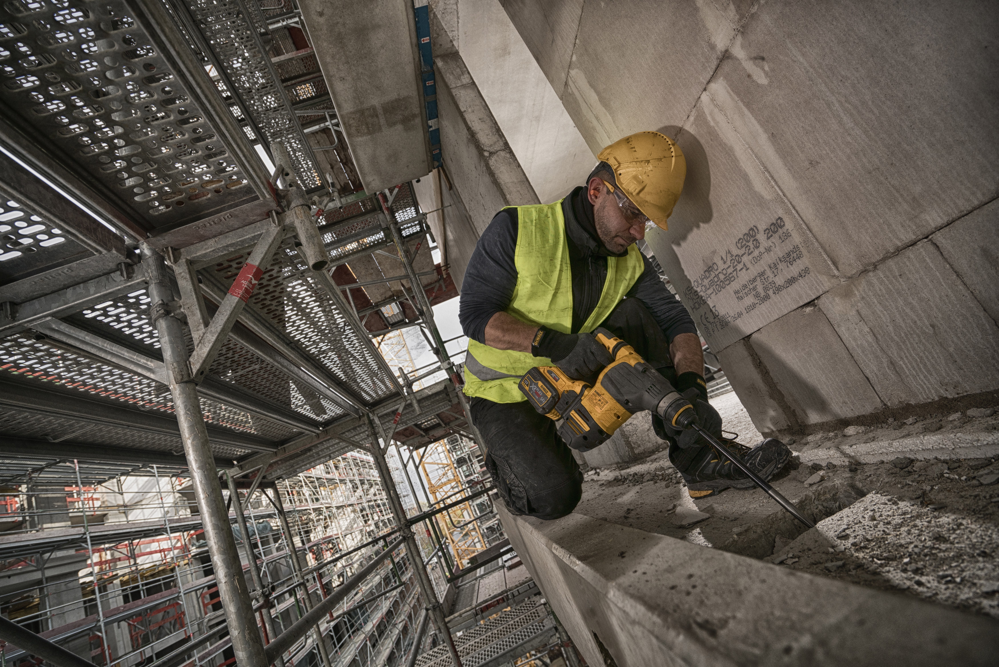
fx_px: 444
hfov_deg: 96.7
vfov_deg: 73.8
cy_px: 334
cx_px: 500
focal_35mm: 16
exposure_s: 1/640
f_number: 4.5
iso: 400
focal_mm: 16
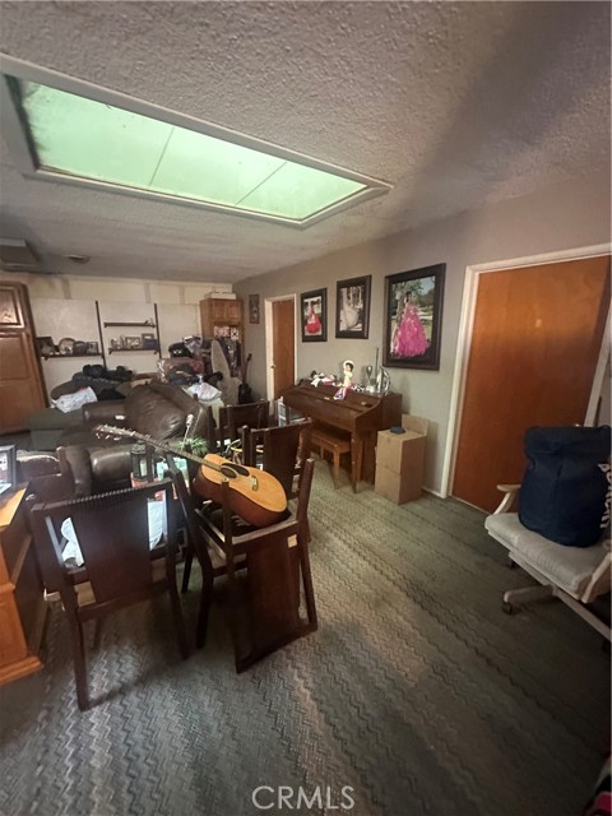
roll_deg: +1.1
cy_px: 408
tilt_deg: -11.4
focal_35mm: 14
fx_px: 330
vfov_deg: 102.1
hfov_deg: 85.7
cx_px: 306
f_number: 2.2
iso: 1250
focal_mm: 2.22
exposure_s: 1/30
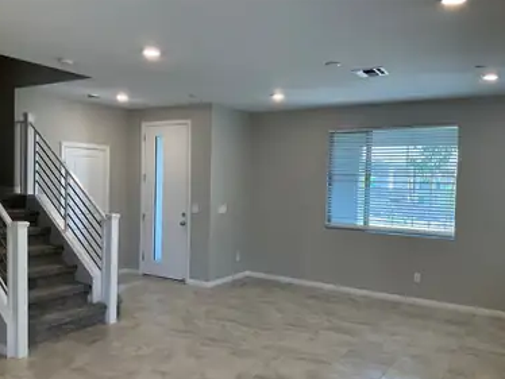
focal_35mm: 31
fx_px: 453
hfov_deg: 58.3
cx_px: 257
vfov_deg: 45.5
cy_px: 197
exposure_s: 1/60
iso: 40
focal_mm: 3
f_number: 1.8
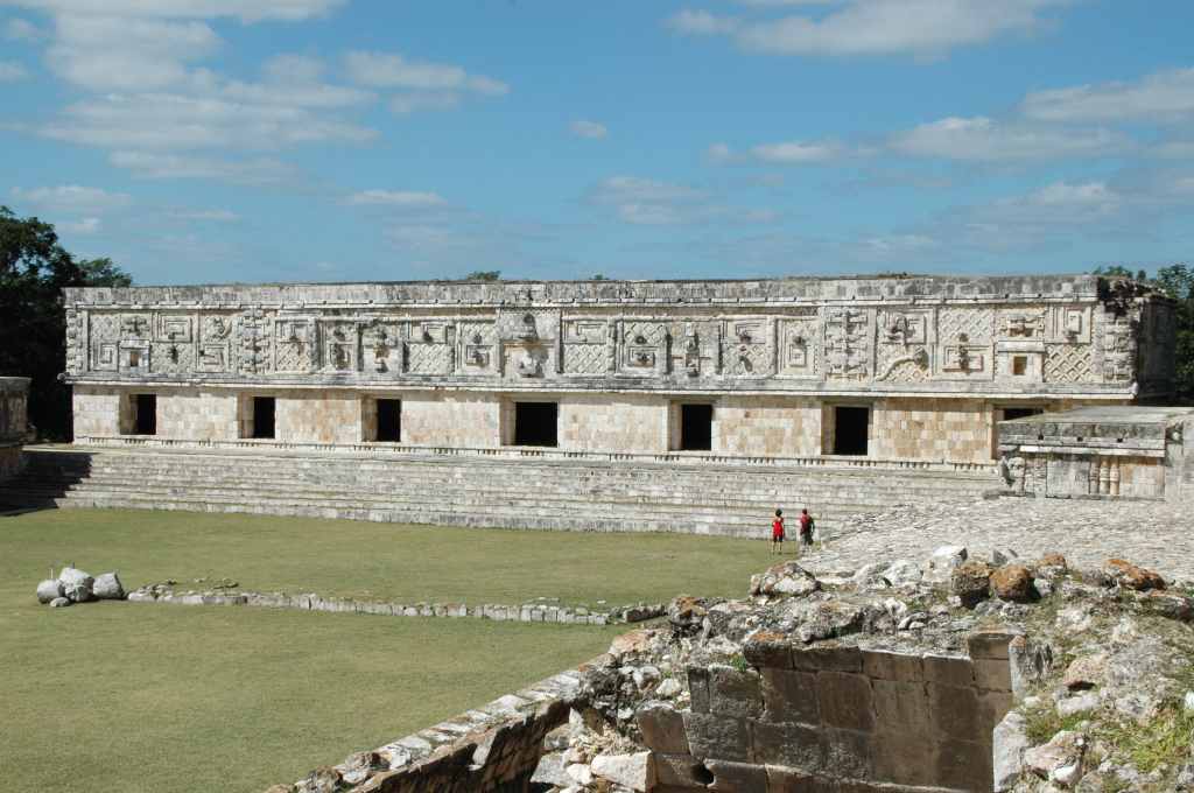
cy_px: 396
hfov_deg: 35.1
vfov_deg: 23.7
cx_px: 597
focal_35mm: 57
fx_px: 1888
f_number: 11
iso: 400
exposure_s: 1/500
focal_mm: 38
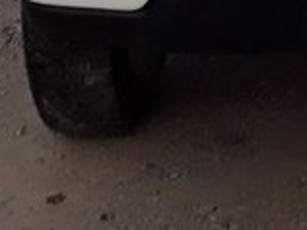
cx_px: 474
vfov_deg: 11.8
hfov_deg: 15.9
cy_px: -215
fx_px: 1001
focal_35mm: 113
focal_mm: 3.6
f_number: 1.9
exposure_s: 1/17
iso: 200
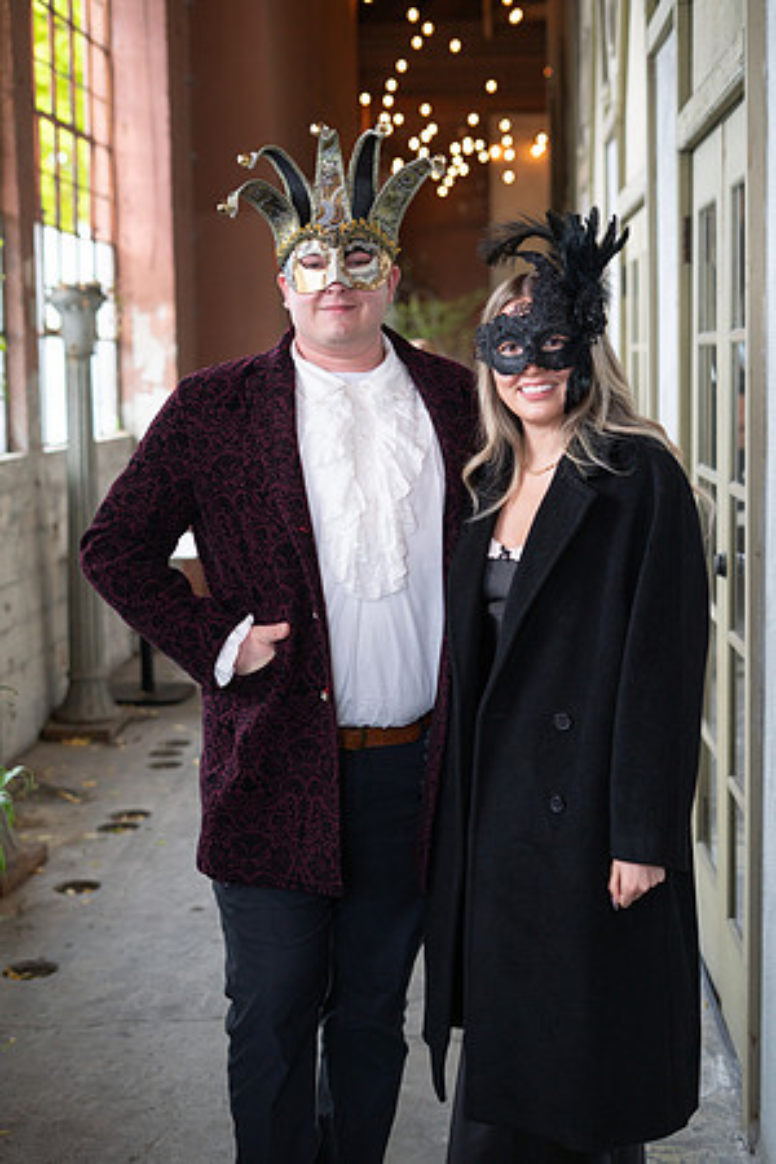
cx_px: 388
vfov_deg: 39.6
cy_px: 582
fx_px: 1617
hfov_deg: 27.0
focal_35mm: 50
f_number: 2.8
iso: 400
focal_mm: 50
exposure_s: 1/100
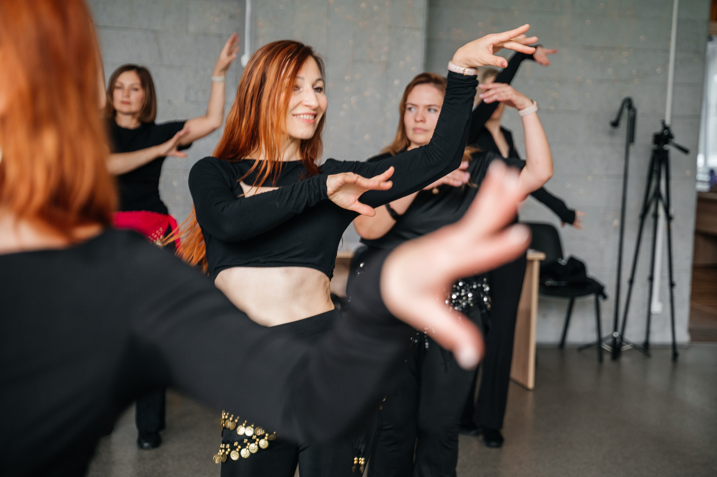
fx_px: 1304
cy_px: 238
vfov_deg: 20.7
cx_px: 380
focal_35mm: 66
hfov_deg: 30.7
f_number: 2.8
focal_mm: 61
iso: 640
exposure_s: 1/125
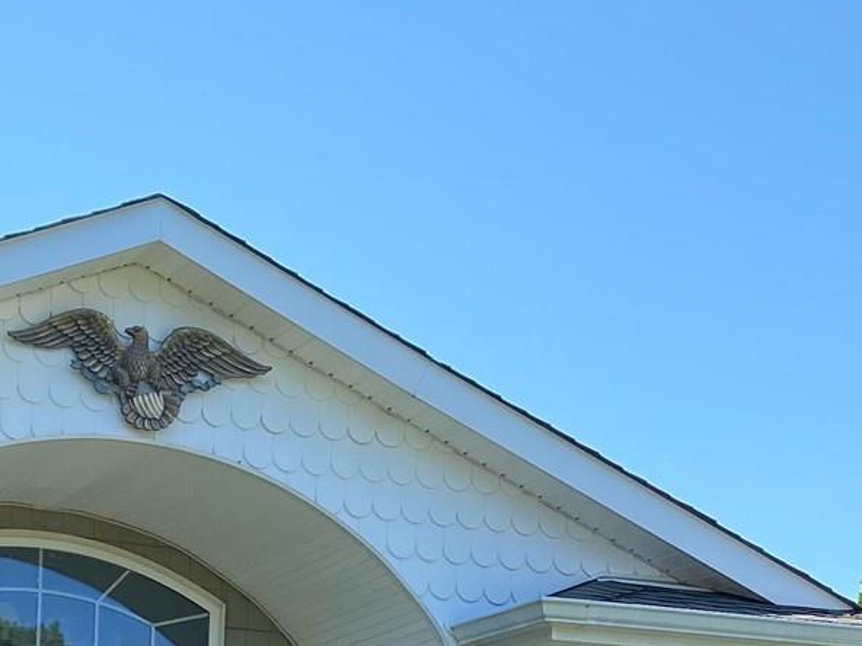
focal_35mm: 90
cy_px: 872
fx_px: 2241
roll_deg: -2.6
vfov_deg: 15.5
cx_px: 93
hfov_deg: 21.3
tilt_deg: +6.0
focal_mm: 4.25
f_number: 1.8
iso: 32
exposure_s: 1/1866
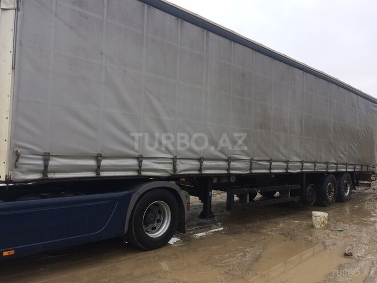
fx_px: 316
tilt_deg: -0.2
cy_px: 142
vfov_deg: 48.2
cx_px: 188
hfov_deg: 61.7
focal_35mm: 29
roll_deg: -1.5
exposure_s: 1/466
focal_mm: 4.15
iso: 32
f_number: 2.2
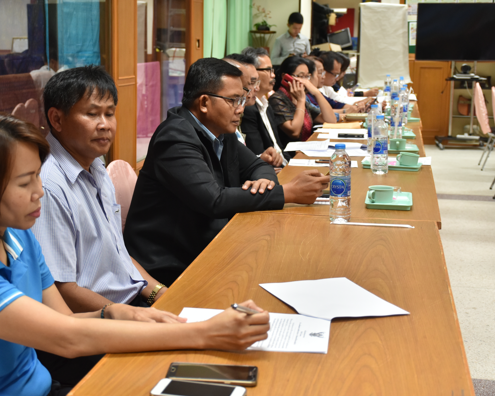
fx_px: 850
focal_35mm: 58
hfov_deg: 32.4
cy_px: 197
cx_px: 200
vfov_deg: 26.2
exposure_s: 1/60
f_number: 4.2
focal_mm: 34
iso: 800
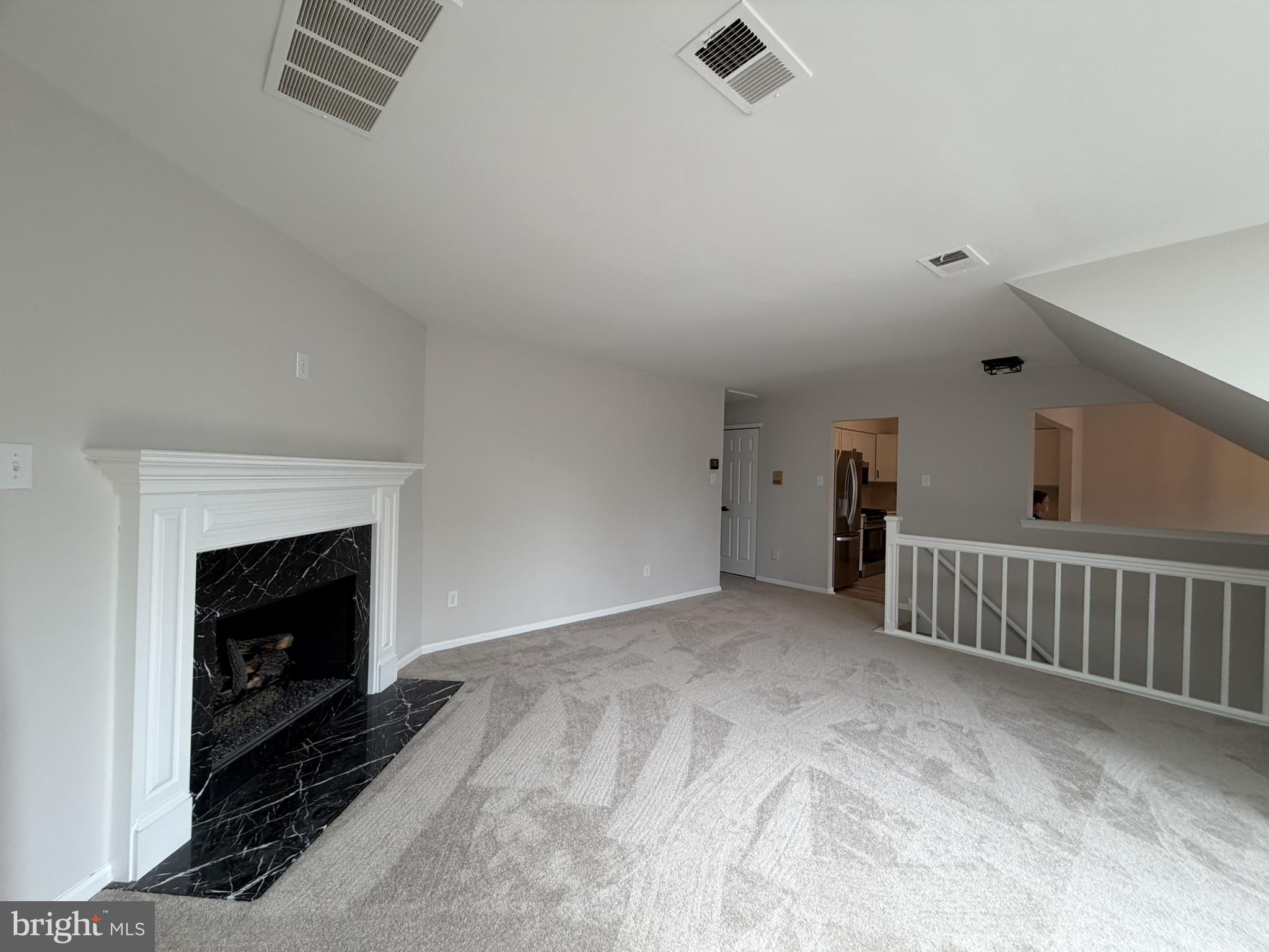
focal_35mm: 14
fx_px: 513
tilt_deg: +0.8
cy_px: 476
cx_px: 634
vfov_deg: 85.7
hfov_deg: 102.1
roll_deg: -0.7
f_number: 2.2
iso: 125
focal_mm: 2.22
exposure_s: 1/120
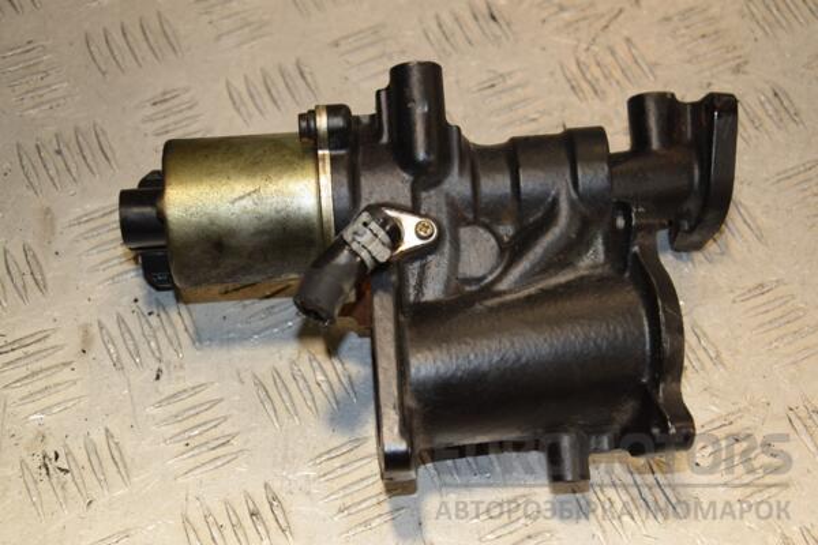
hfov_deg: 27.0
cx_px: 409
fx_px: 1704
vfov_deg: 18.2
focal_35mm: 75
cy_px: 272
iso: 800
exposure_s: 1/200
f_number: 6.3
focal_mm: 50
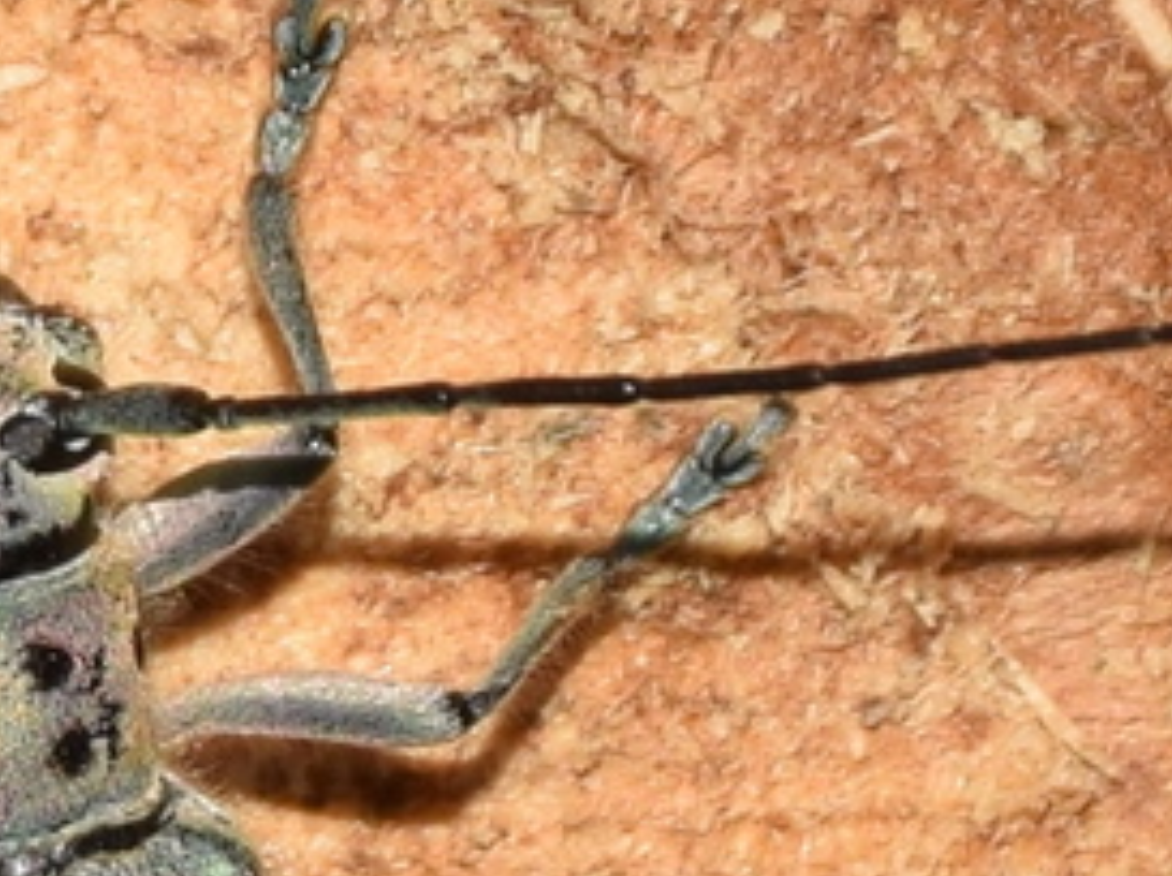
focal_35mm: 711
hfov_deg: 2.8
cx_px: -73
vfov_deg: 2.1
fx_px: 24041
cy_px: 820
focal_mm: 140
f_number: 13
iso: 100
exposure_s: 1/160
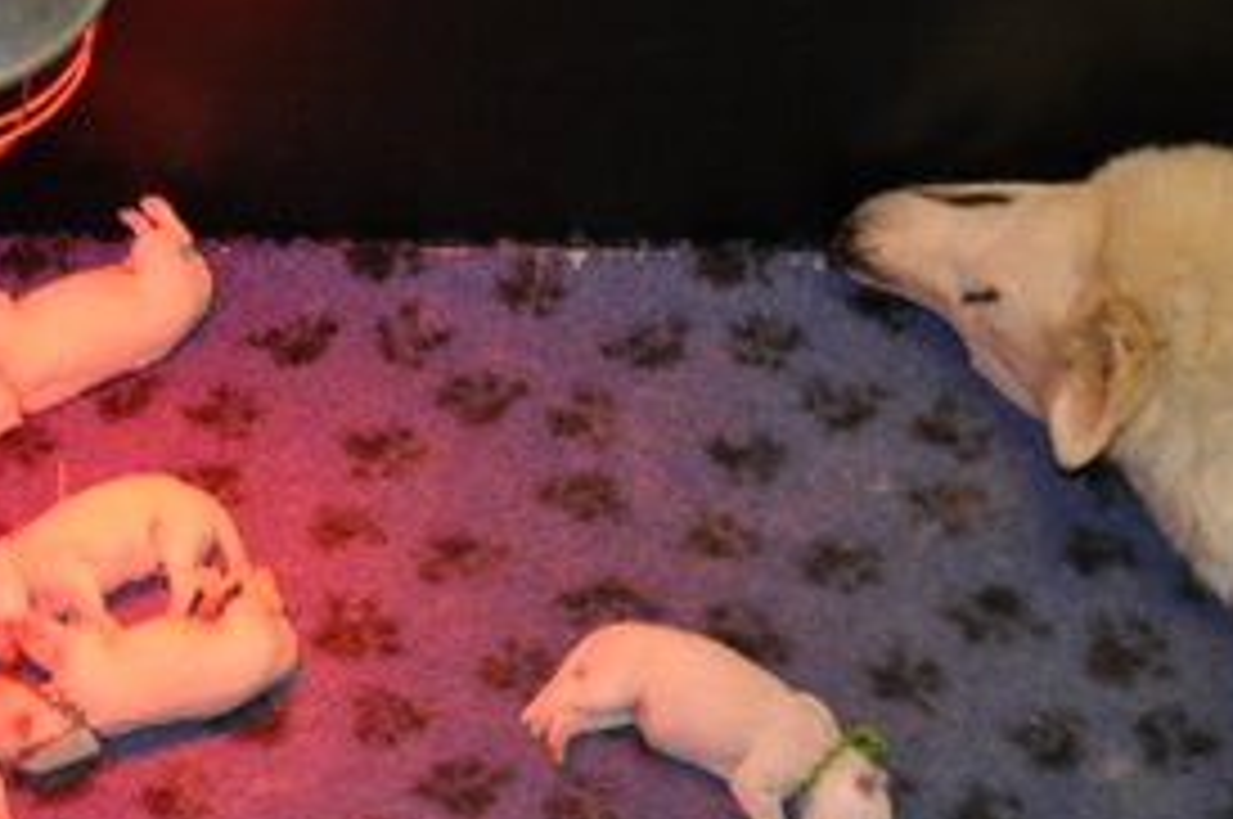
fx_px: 2425
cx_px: 418
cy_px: 704
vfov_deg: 18.9
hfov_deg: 28.4
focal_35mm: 71
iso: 800
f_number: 3.8
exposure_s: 1/60
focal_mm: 27
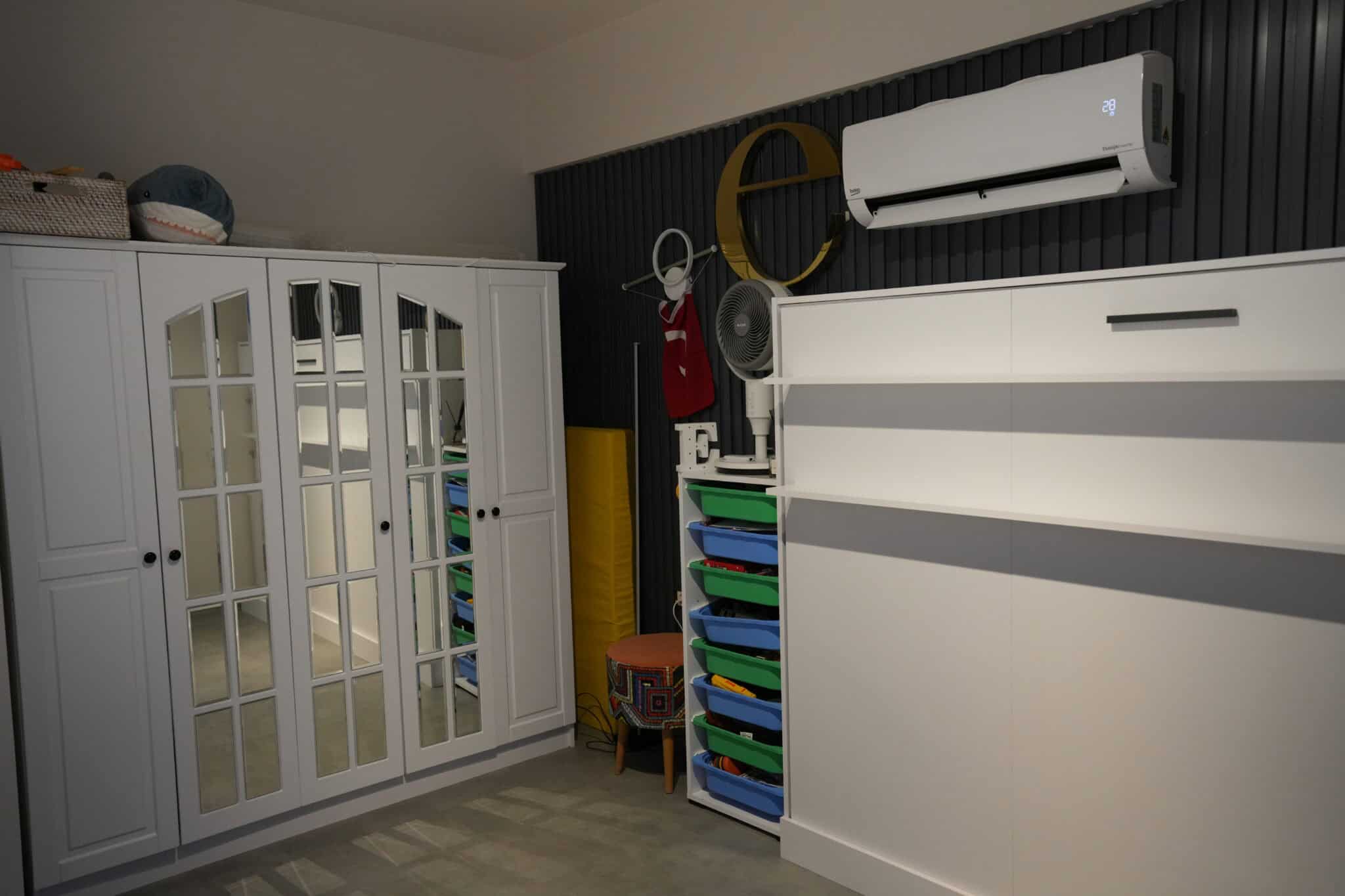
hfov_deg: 65.5
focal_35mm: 28
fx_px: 1046
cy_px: 448
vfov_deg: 46.4
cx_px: 672
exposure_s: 1/160
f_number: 3.2
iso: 1600
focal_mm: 28
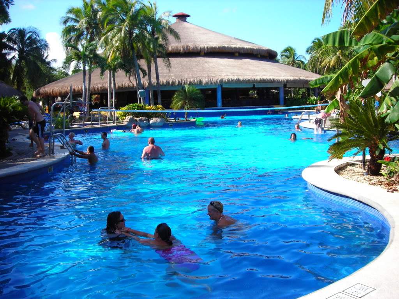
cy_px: 150
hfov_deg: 49.0
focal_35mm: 38
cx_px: 200
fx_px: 438
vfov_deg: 37.7
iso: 50
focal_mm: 6.3
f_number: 3.2
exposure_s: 1/278
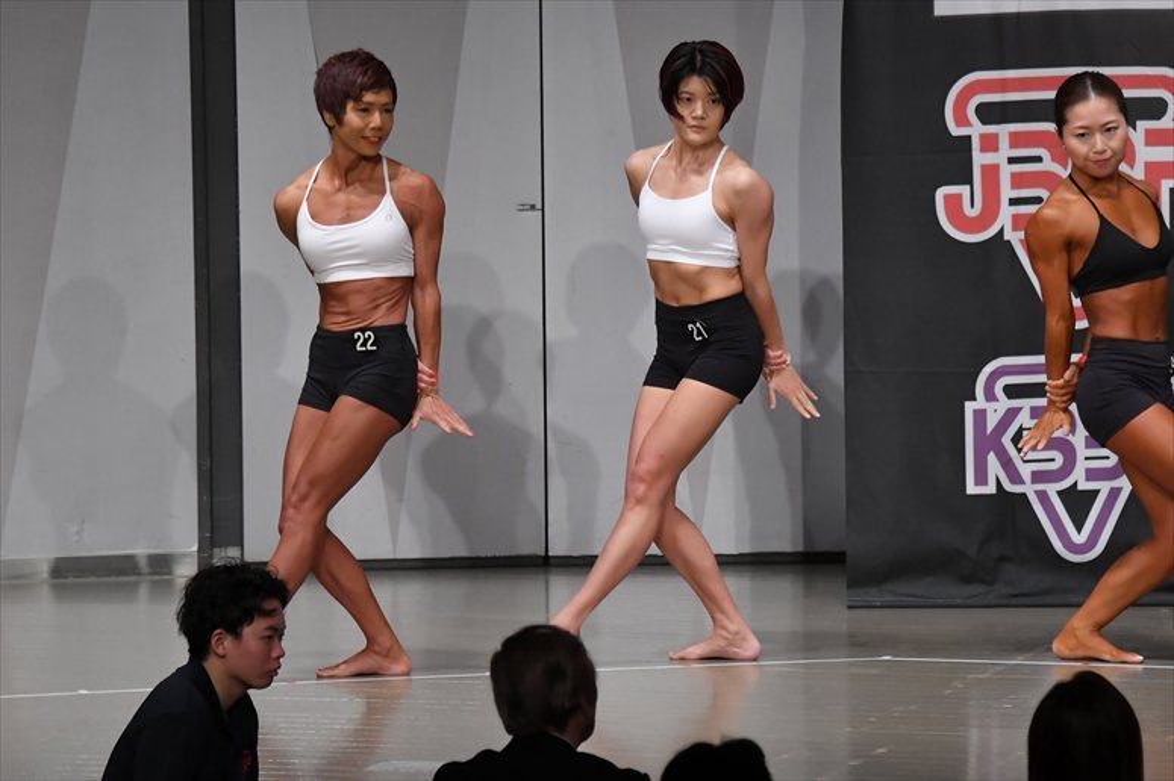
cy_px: 390
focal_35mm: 240
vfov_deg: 5.7
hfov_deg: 8.6
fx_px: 7823
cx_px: 587
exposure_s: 1/400
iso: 4000
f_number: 5.6
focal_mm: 160
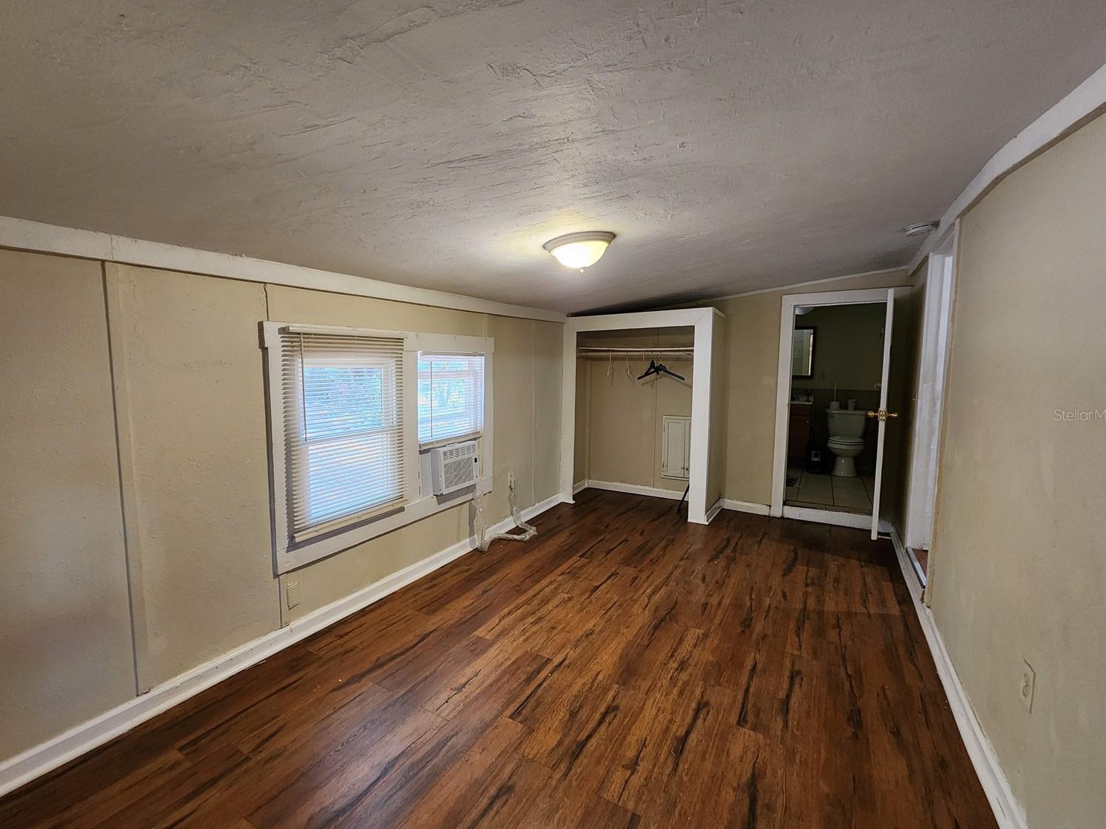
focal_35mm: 14
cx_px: 528
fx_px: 447
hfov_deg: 102.0
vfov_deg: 85.7
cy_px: 414
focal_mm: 2.2
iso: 400
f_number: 2.2
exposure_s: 1/40
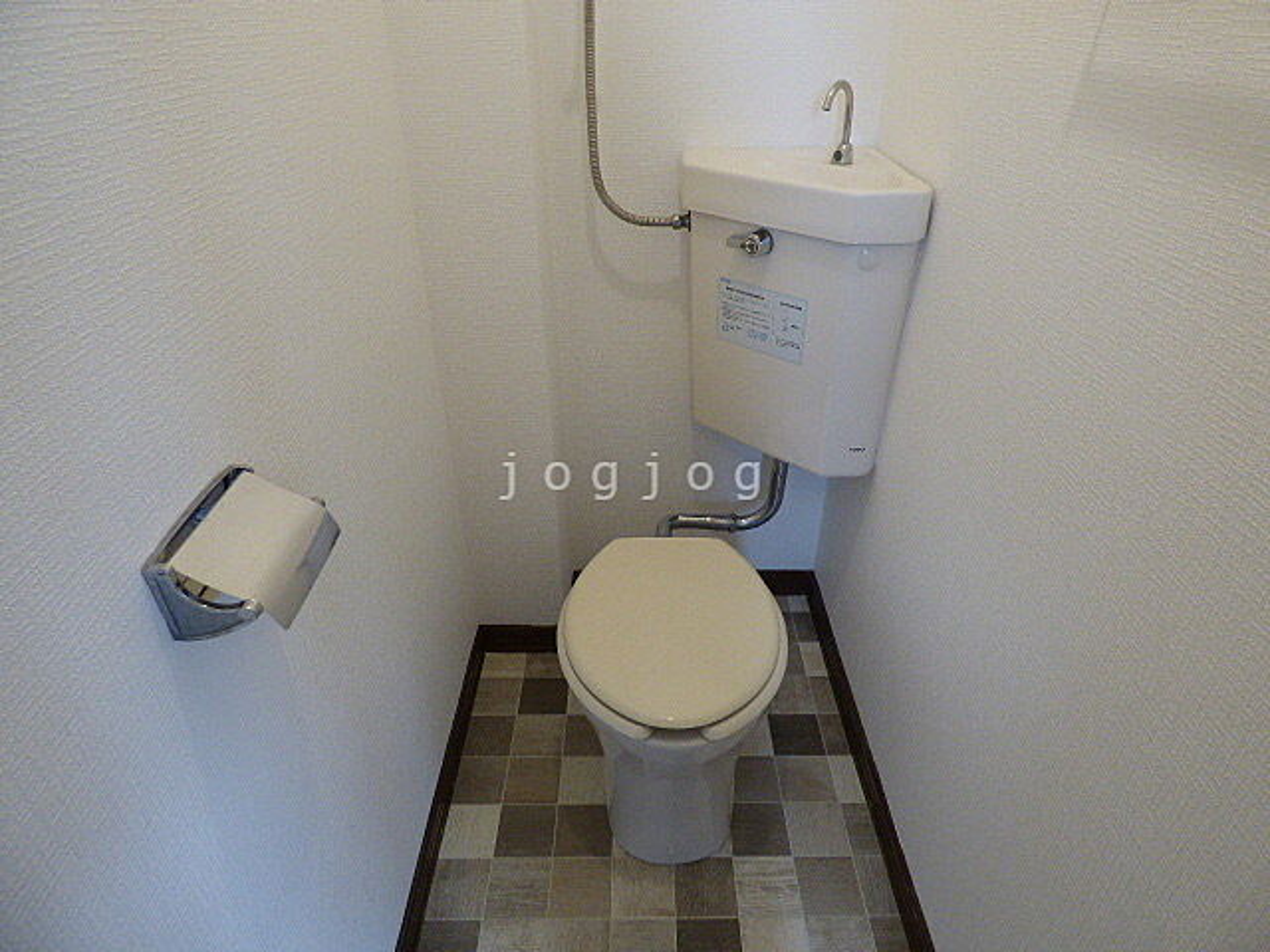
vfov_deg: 66.0
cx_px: 635
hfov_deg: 81.7
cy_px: 476
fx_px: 734
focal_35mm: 20
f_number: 2.8
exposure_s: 1/60
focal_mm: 3.58
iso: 250
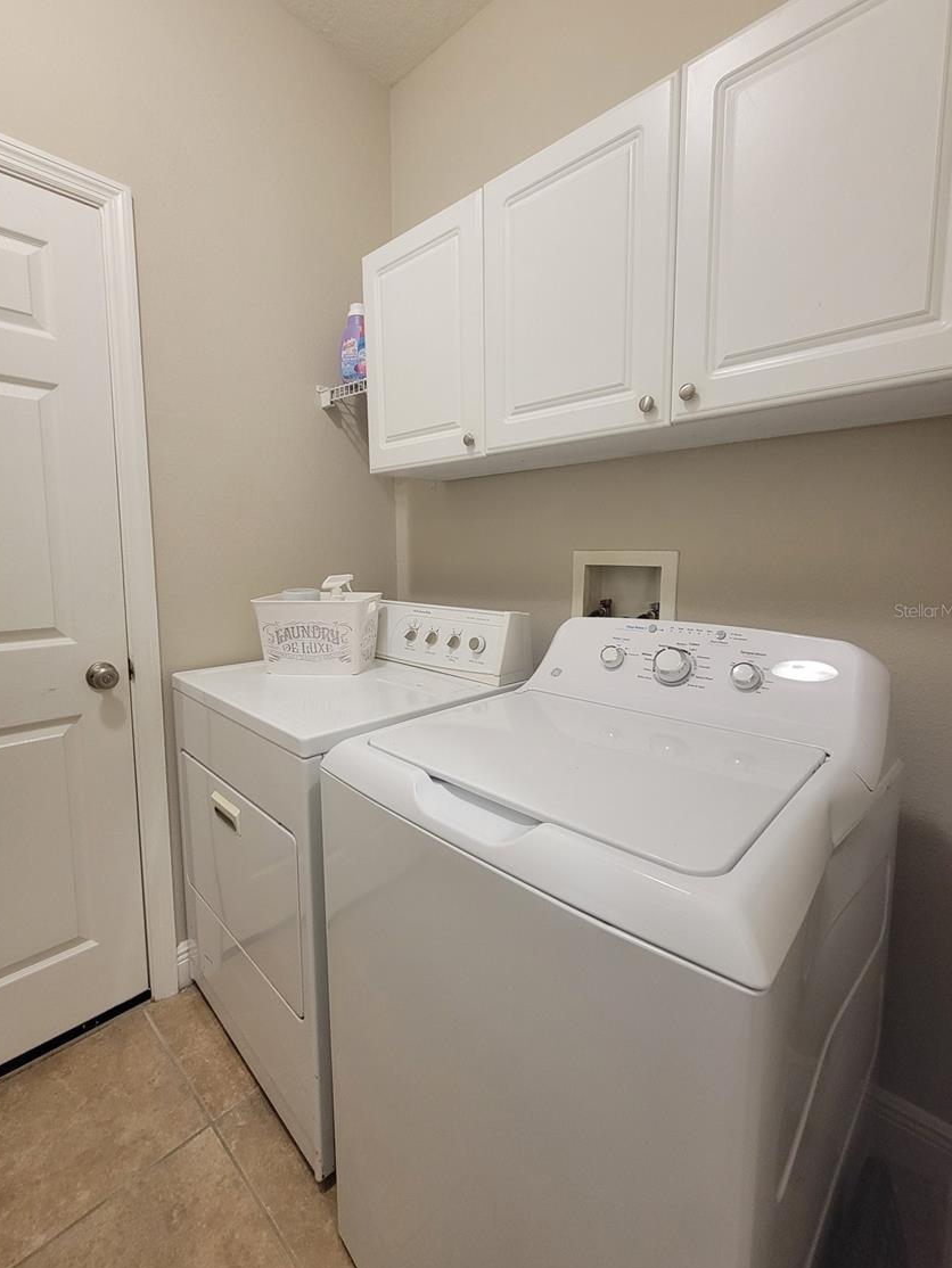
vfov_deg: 102.0
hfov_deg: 85.7
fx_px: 513
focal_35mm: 14
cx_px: 462
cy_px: 610
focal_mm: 2.2
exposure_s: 1/60
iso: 320
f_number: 2.2
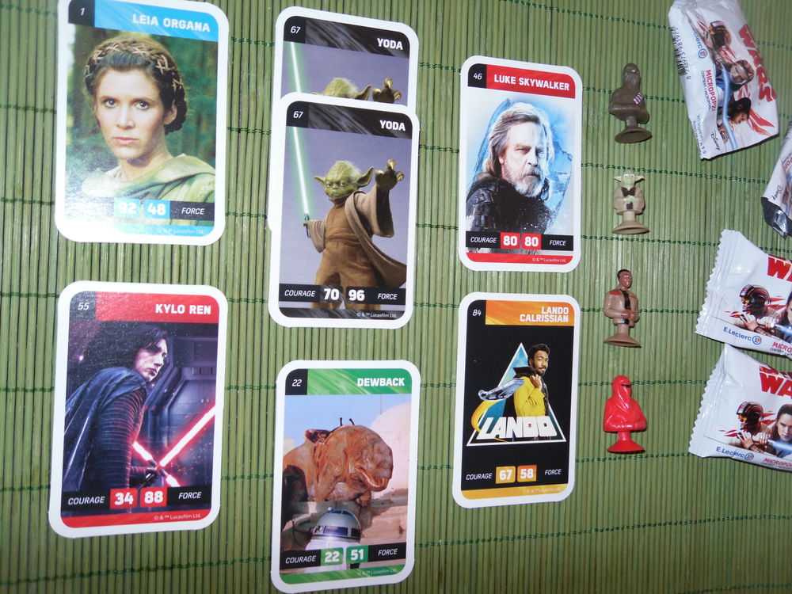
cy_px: 297
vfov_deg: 40.7
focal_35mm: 35
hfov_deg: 52.6
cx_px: 396
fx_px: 801
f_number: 3.5
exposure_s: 1/45
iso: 80
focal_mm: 6.3
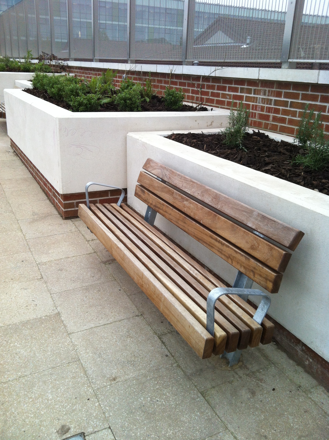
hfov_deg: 40.6
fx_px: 445
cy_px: 220
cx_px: 164
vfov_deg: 52.7
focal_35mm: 35
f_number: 2.8
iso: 80
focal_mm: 3.85
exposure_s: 1/120
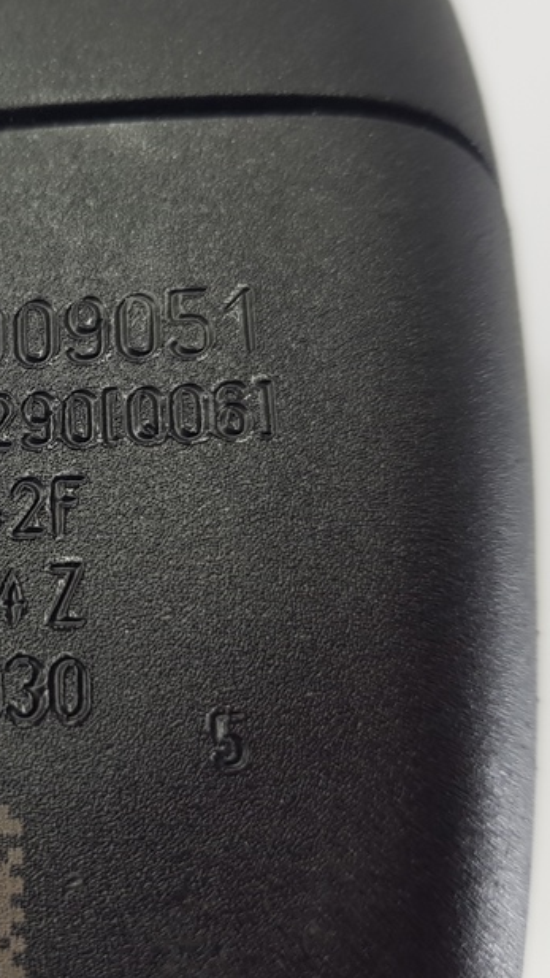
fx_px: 1219
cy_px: 496
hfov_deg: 23.8
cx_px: -59
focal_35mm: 47
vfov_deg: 43.7
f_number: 1.7
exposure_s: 1/100
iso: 64
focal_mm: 4.2
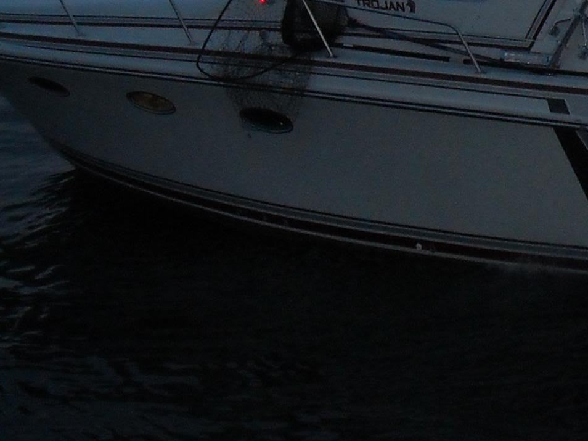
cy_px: 46
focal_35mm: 143
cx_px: 783
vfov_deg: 10.3
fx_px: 2428
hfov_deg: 13.3
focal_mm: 7.1
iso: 200
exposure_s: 1/60
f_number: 3.1
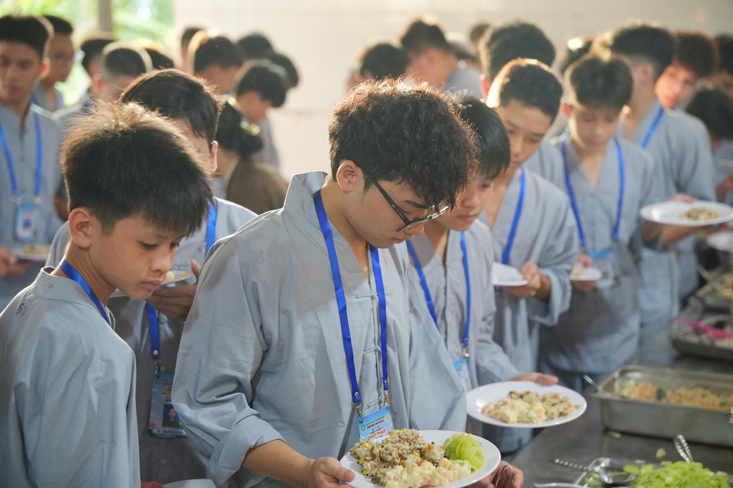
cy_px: 244
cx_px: 366
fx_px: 1425
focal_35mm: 70
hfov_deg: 28.8
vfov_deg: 19.5
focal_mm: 70
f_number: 2.8
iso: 2500
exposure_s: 1/125
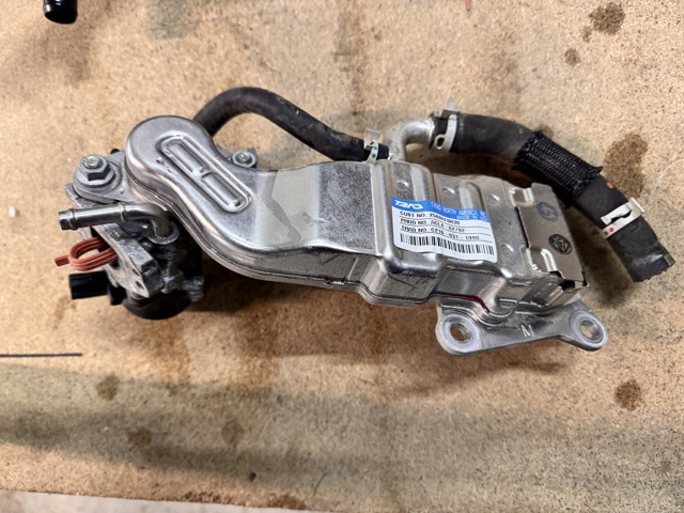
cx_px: 342
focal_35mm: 24
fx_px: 474
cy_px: 256
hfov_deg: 71.6
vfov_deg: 56.8
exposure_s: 1/60
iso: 400
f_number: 1.78
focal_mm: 6.76
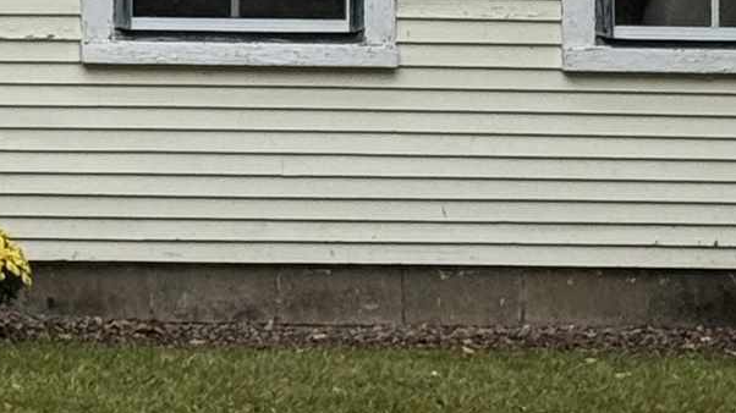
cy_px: -502
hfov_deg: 7.9
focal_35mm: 267
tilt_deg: +4.5
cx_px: -313
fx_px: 5208
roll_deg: -0.8
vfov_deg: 4.5
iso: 64
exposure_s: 1/1307
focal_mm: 6.76
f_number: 1.78
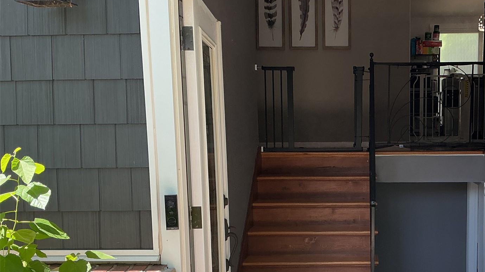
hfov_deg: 42.5
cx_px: 360
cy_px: 197
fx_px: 604
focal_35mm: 47
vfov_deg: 25.2
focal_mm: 3
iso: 16
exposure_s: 1/136
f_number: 1.8
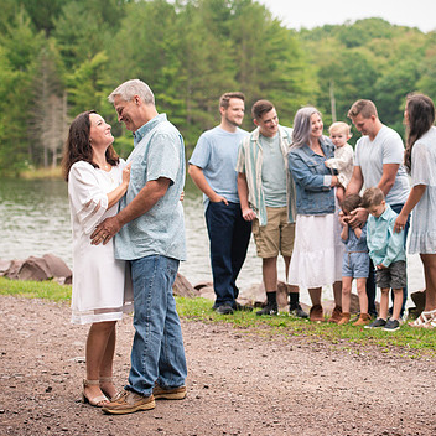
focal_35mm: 101
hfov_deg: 17.2
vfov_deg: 17.2
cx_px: 294
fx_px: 1439
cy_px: 205
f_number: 3.2
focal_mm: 70
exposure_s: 1/1000
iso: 800
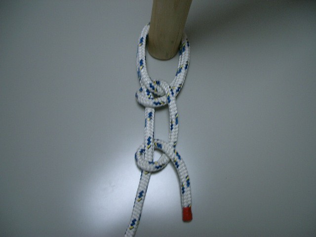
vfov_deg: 40.7
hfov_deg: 52.6
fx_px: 320
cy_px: 118
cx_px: 158
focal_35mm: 35
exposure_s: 1/50
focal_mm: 5.8
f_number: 2.6
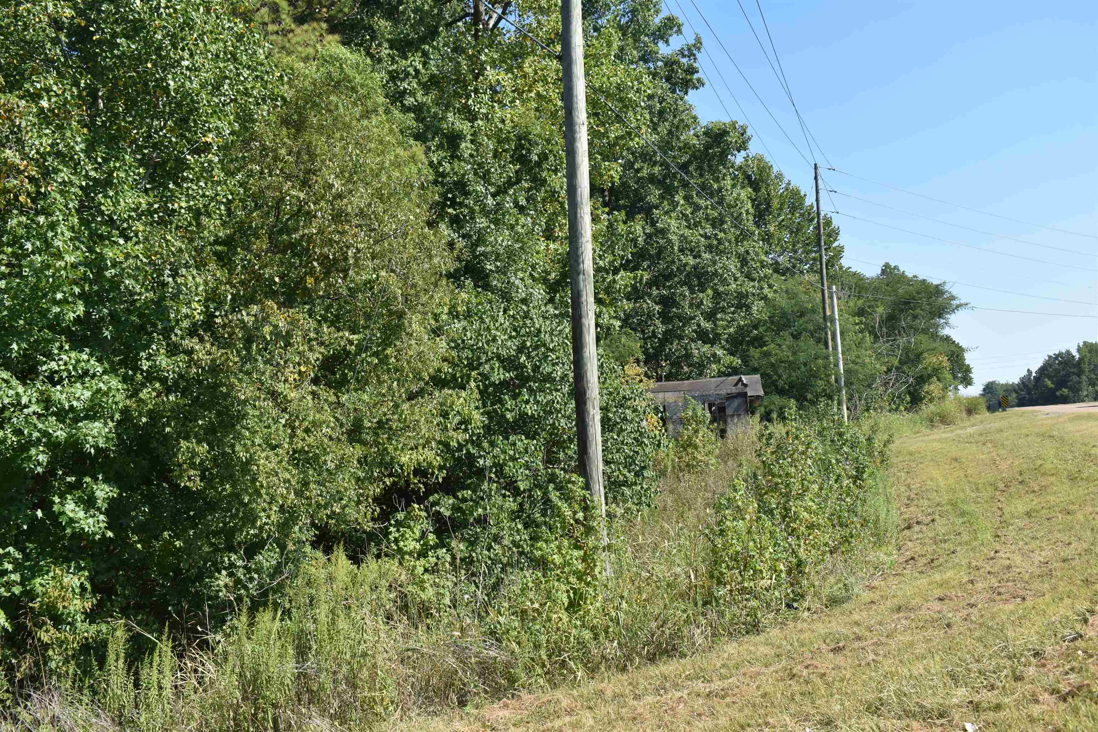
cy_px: 366
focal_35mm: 38
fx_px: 1144
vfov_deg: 35.5
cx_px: 549
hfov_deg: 51.3
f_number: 7.1
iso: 100
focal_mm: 25
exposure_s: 1/200
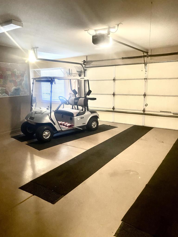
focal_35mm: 26
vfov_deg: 67.3
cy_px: 118
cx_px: 89
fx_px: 178
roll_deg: -0.1
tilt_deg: -11.4
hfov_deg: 53.1
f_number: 1.8
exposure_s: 1/40
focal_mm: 4.25
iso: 500
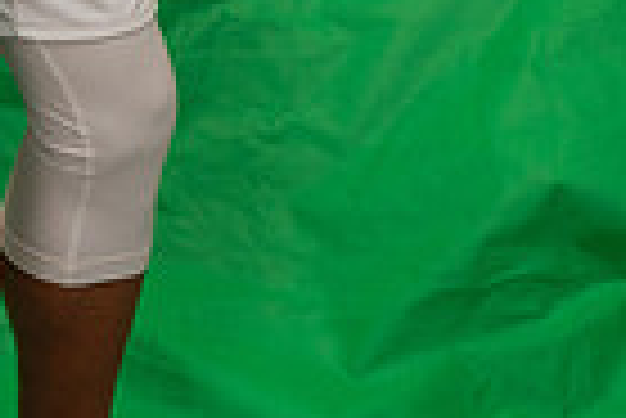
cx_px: 30
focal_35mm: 145
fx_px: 2524
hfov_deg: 14.0
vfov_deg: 8.2
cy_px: -787
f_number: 18
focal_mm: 24
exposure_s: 1/60
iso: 800
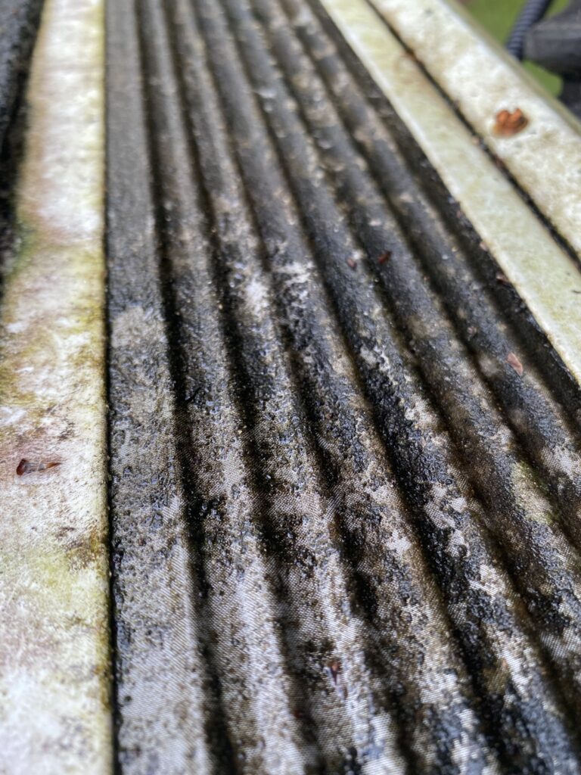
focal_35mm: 26
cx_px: 290
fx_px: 582
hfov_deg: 53.1
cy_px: 388
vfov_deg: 67.3
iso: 64
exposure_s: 1/121
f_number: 1.8
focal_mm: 4.25
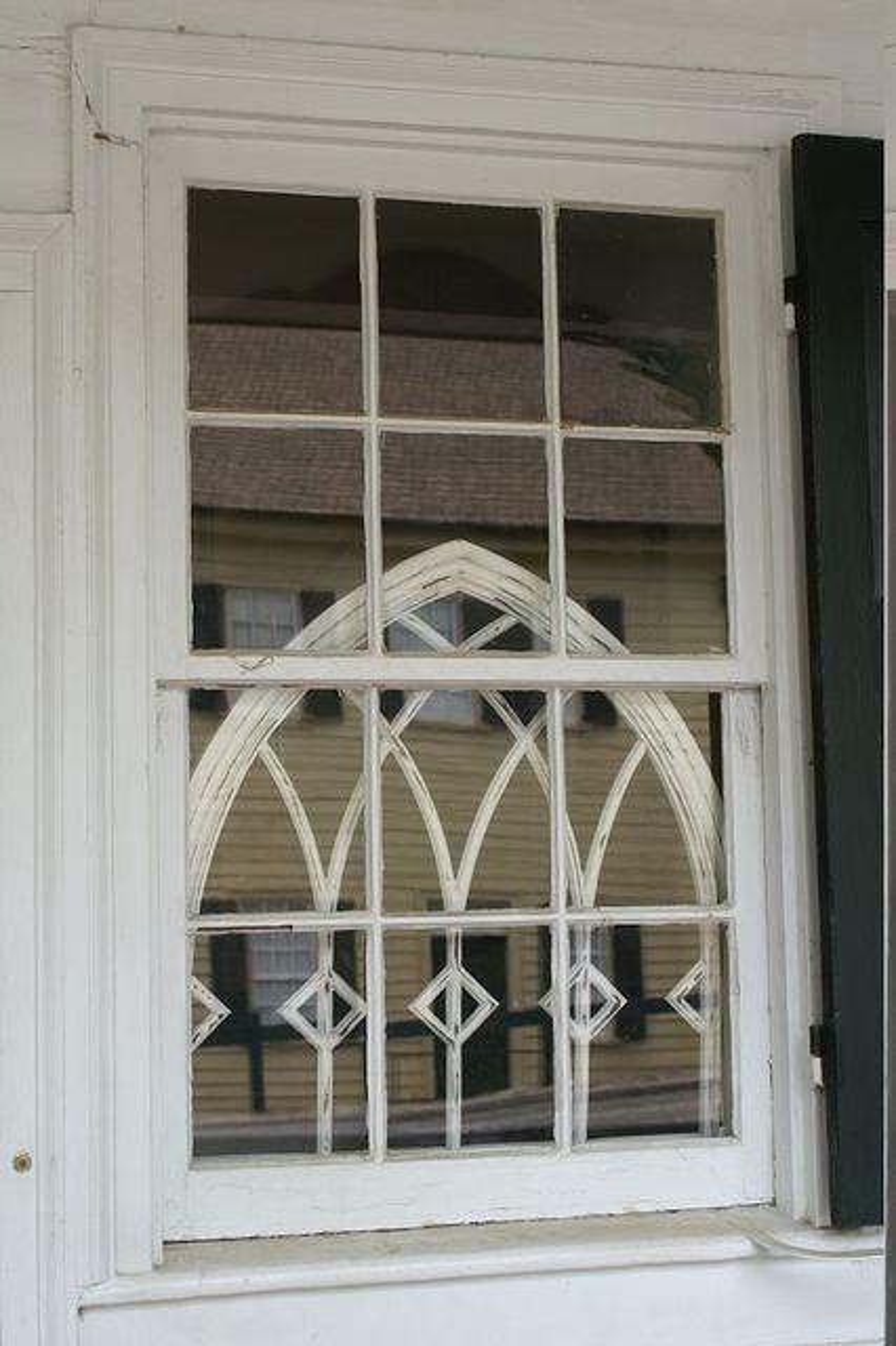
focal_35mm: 60
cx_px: 448
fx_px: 2242
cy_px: 673
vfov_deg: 33.4
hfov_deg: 22.6
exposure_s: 1/80
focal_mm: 40
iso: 125
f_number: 5.6
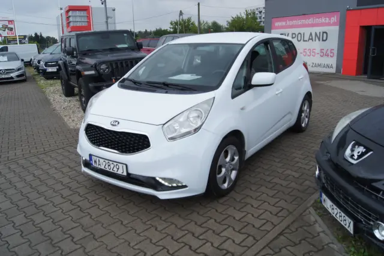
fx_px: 320
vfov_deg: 43.6
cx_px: 192
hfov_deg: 62.0
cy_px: 128
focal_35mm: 30
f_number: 7.1
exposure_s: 1/160
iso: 100
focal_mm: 20
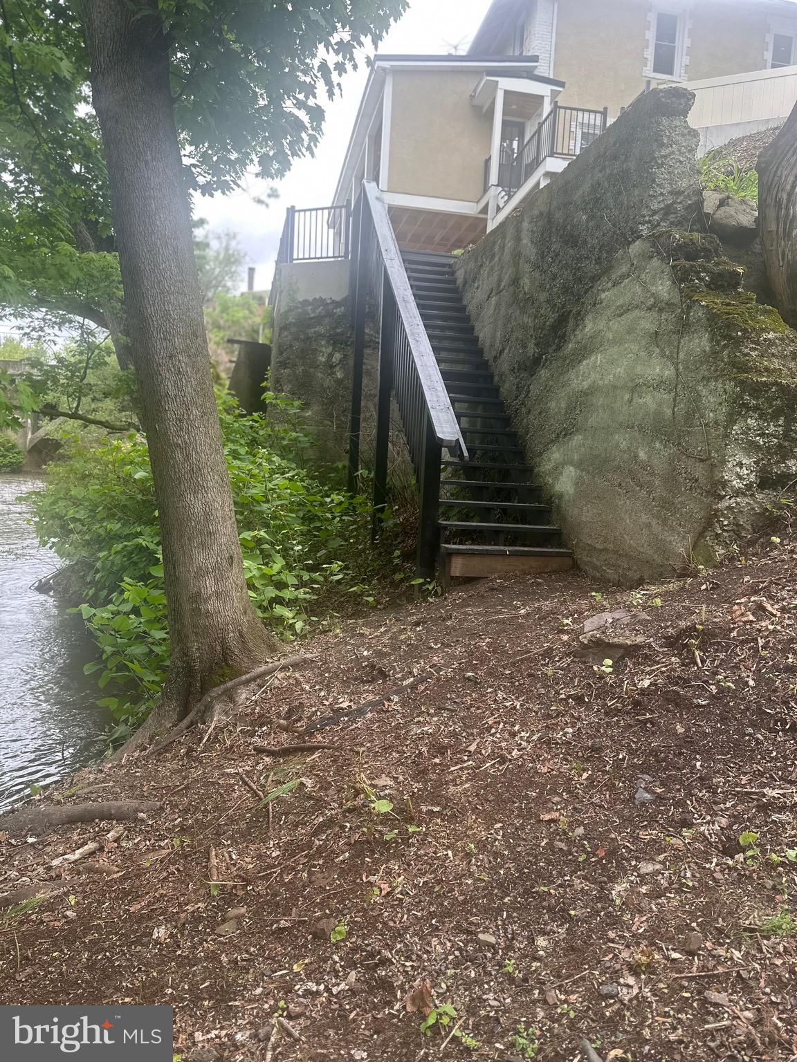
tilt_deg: -5.0
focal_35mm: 24
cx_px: 398
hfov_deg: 56.8
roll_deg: -3.8
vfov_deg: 71.6
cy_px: 531
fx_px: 737
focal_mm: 6.86
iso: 80
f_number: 1.78
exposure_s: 1/328
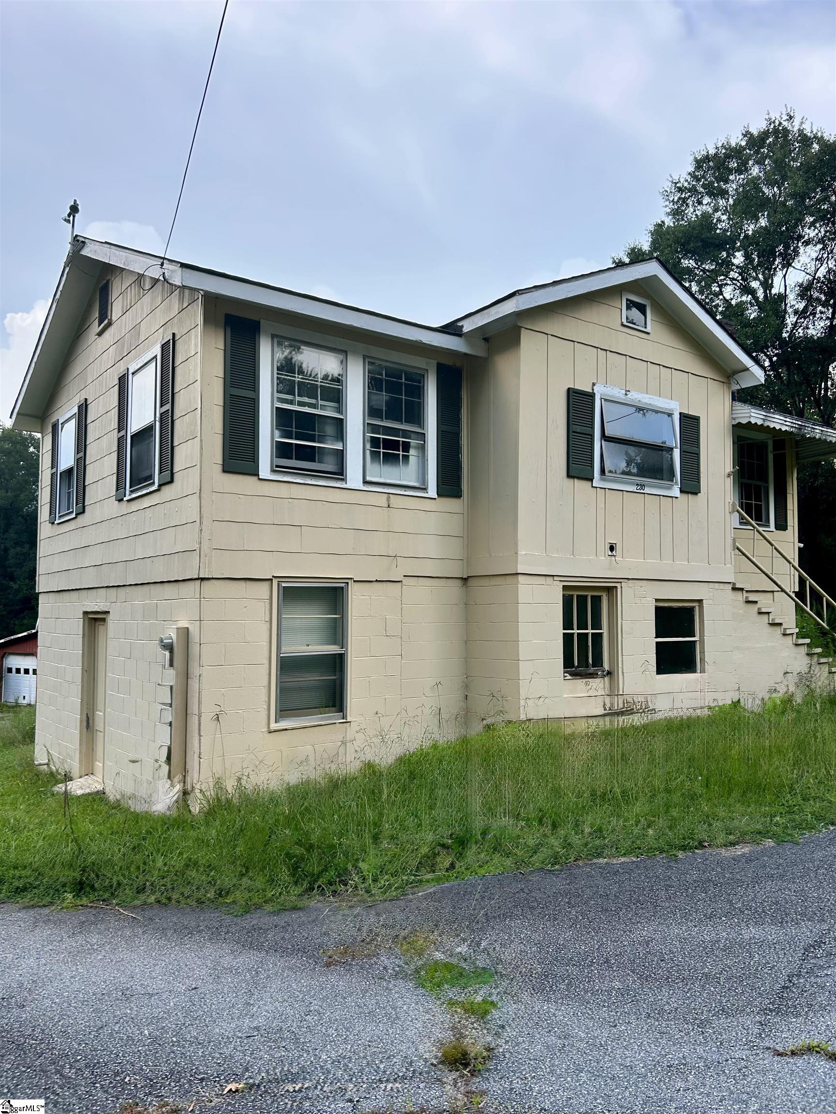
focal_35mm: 26
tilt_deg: +4.2
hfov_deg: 53.1
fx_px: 837
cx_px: 418
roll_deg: -0.7
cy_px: 557
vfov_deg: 67.3
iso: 50
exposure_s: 1/924
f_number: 1.5
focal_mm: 5.7
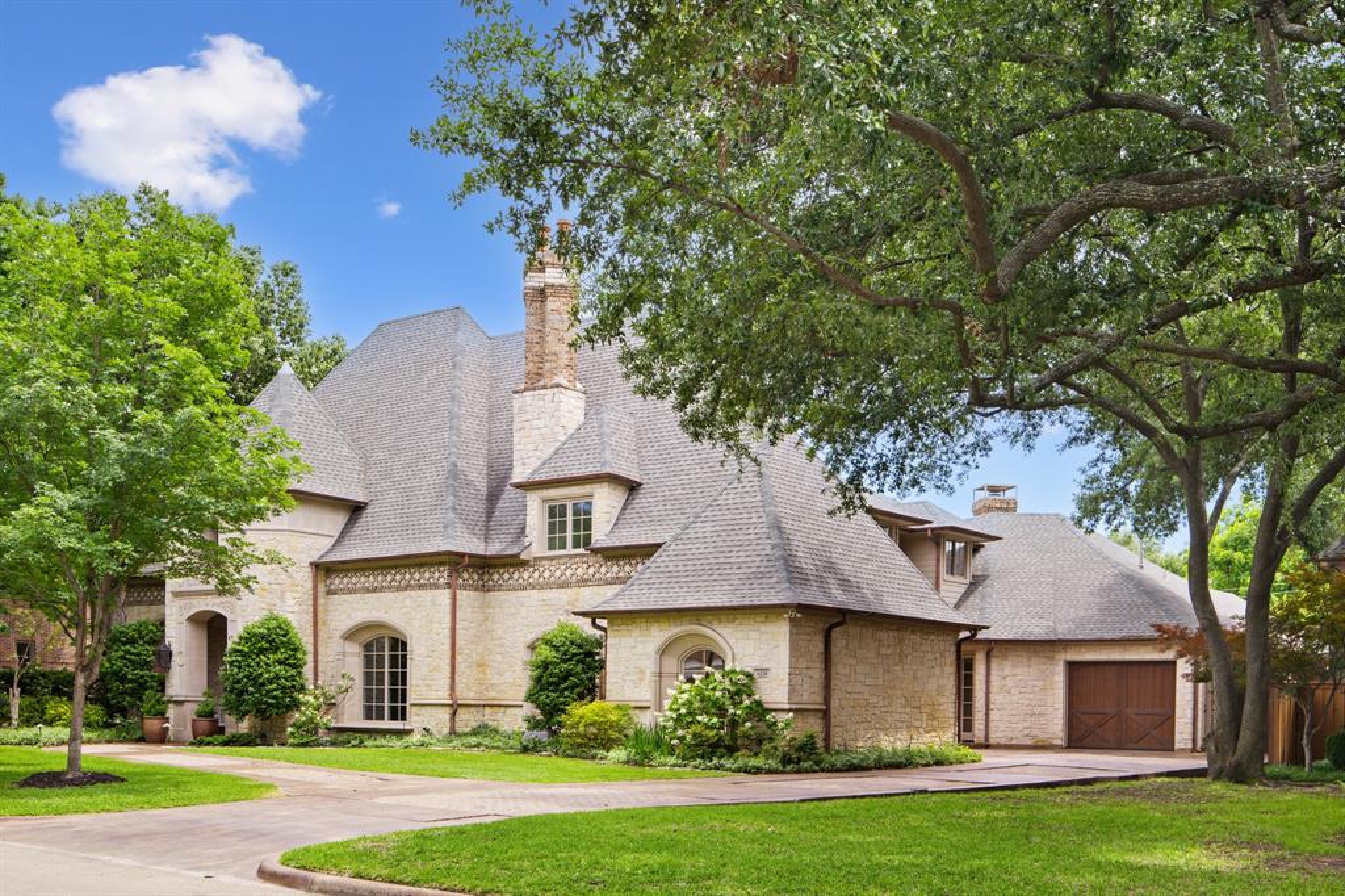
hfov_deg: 53.1
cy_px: 448
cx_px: 672
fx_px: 1344
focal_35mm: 36
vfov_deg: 36.8
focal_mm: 24
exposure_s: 1/250
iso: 200
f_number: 8
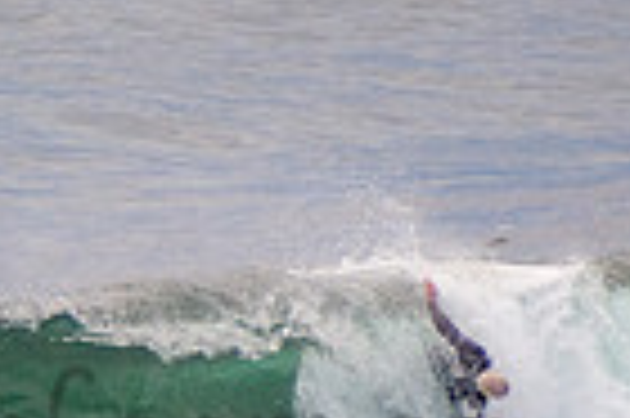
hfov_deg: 0.8
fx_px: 43454
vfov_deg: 0.6
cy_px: 398
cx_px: 27
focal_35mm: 2486
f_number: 5.6
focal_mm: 400
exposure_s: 1/800
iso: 500
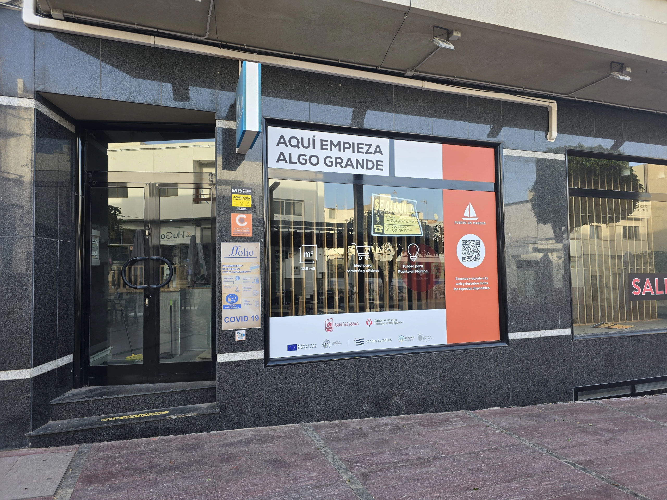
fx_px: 443
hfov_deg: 73.9
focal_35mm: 23
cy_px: 250
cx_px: 334
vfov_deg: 58.9
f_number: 1.7
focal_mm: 6.3
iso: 40
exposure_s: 1/180
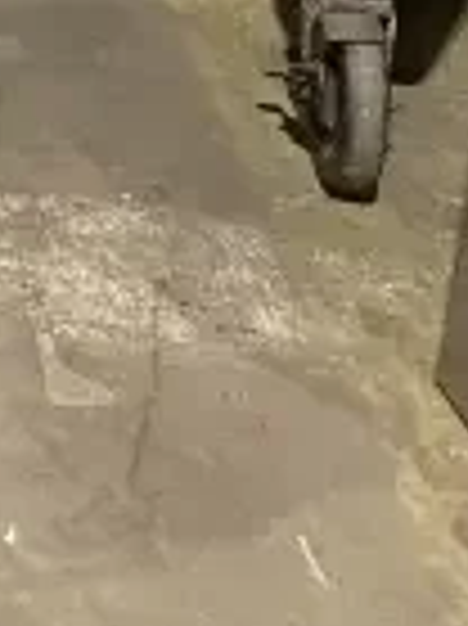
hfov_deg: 8.3
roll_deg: -2.2
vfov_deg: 11.0
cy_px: -858
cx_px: -896
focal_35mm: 152
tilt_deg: -16.0
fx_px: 2744
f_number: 1.6
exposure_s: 1/60
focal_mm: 4.2
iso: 320
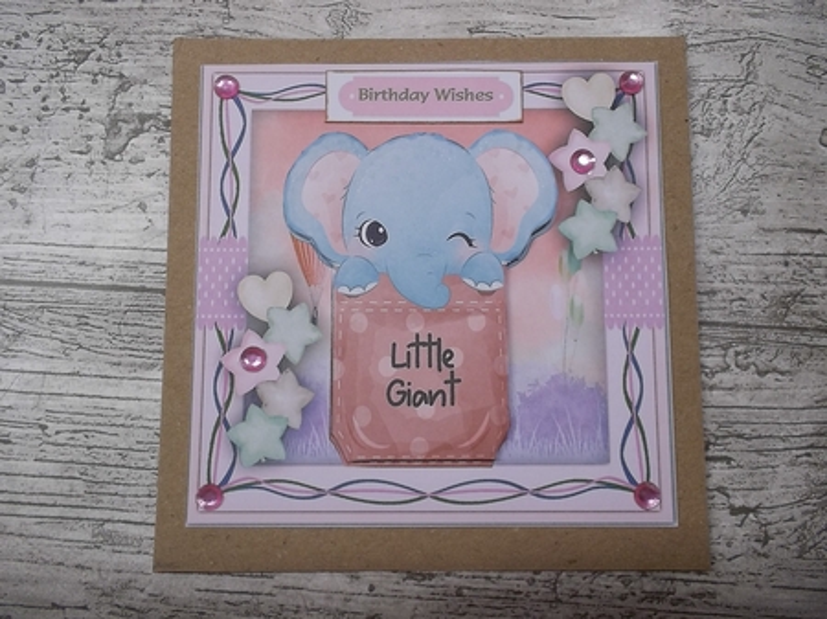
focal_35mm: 29
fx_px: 692
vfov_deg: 48.2
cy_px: 310
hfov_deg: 61.7
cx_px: 414
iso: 81
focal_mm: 4.1
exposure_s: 1/30
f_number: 3.3
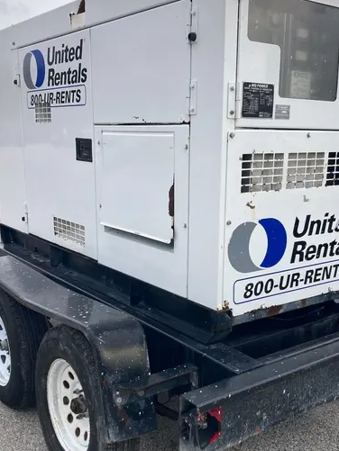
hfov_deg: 35.1
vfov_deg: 45.6
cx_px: 192
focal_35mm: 41
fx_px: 535
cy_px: 263
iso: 20
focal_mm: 3.99
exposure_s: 1/476
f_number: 1.8
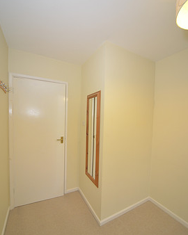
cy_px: 121
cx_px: 89
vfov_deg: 96.8
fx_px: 104
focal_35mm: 15
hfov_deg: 83.9
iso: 500
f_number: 5.6
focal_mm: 12
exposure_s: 1/30
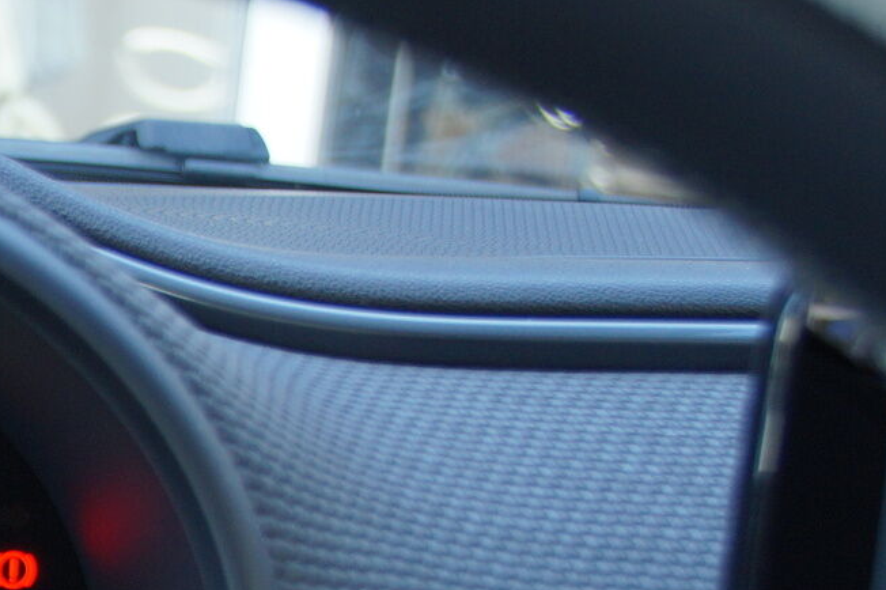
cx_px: -404
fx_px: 2607
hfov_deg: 17.5
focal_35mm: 106
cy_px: 594
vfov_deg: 12.7
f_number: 4
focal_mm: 24
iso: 200
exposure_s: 1/60
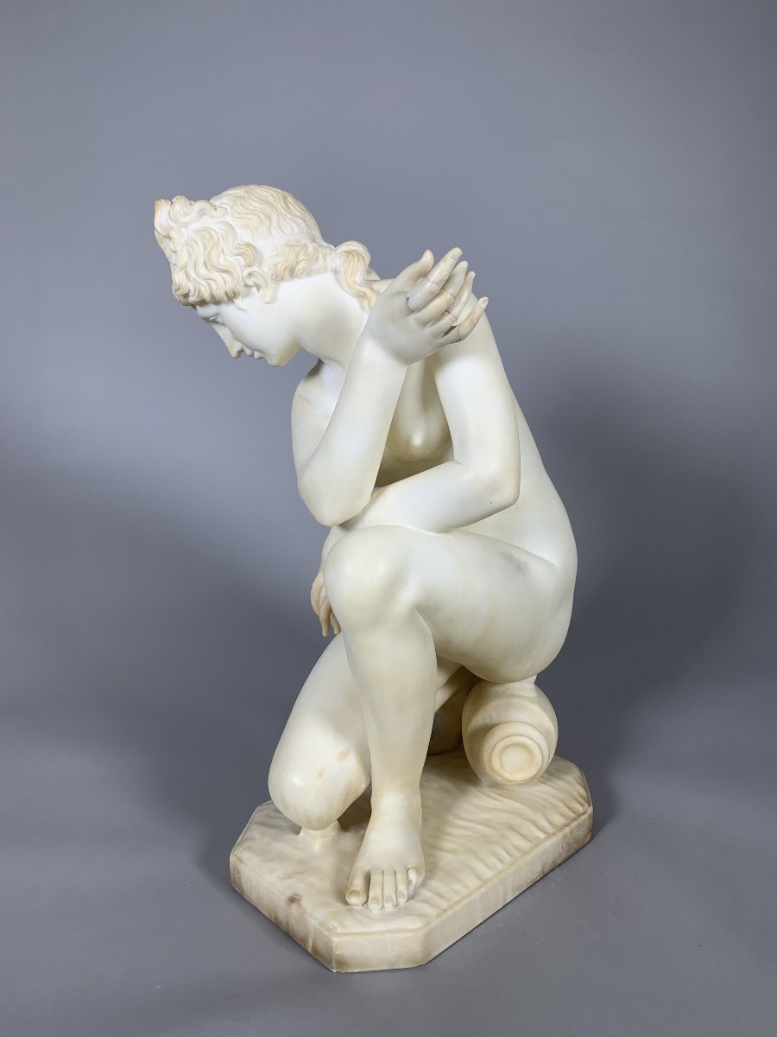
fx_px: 778
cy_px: 518
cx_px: 388
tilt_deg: -10.9
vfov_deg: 67.3
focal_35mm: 26
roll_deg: +0.1
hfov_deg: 53.1
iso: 25
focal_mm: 4.25
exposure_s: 1/167
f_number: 1.8
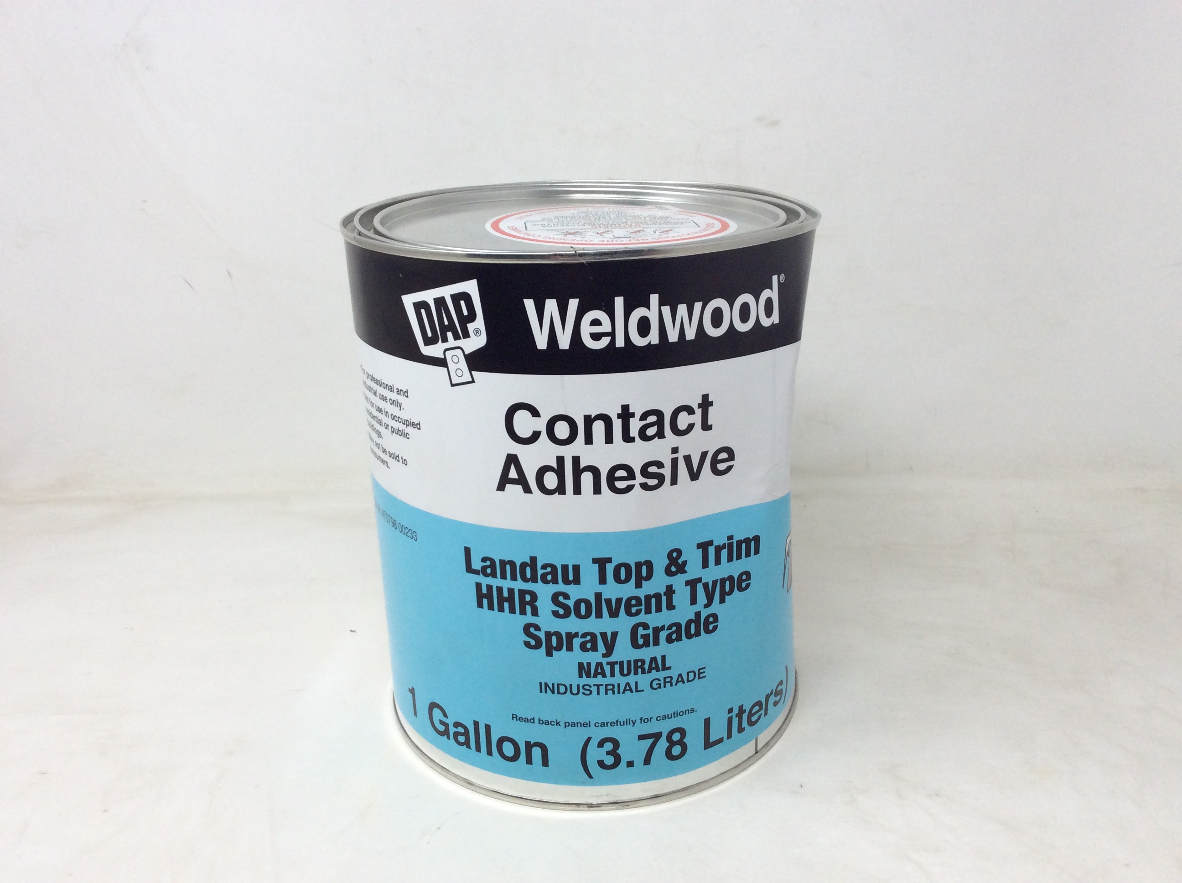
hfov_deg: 56.9
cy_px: 442
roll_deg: +0.6
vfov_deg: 44.1
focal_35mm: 32
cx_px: 591
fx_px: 1091
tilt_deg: -20.2
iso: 50
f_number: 2.4
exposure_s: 1/120
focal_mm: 3.3
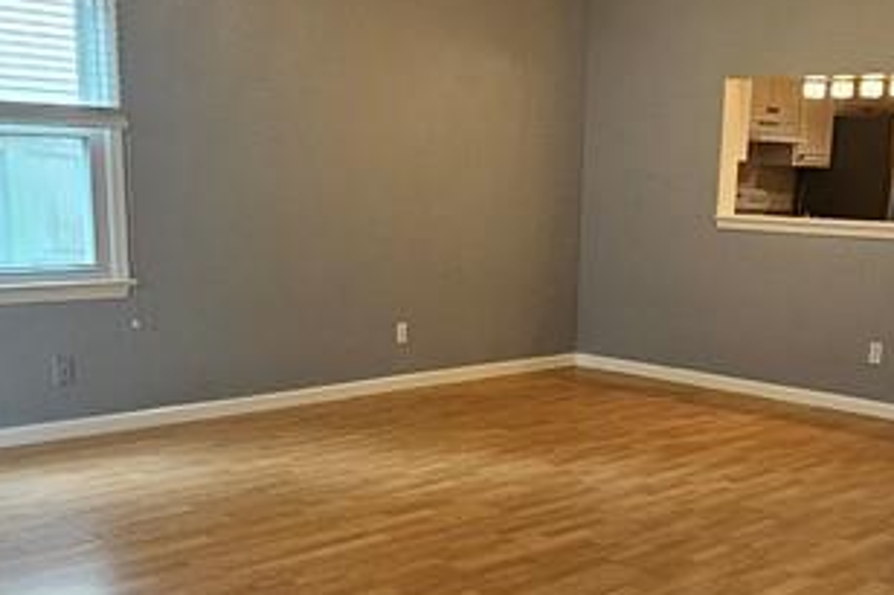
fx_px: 1117
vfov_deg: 29.0
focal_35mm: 45
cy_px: 493
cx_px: 485
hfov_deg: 43.6
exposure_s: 1/60
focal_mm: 2.2
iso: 200
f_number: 2.2
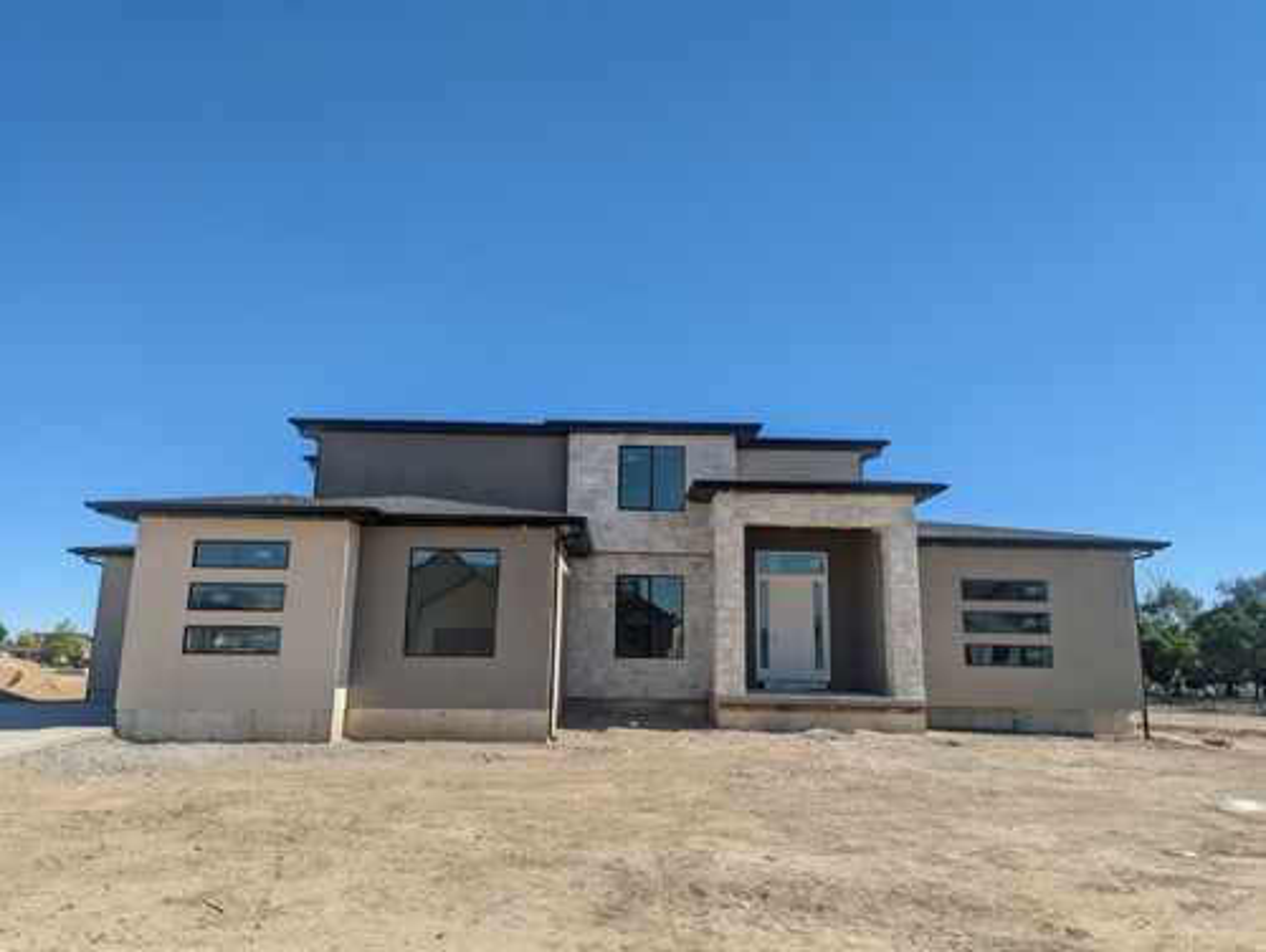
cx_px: 633
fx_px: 879
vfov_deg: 56.9
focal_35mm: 24
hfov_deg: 71.5
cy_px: 476
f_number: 1.85
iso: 40
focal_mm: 6.81
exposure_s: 1/1572
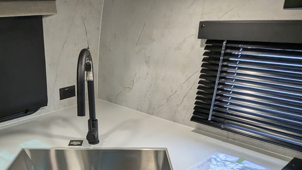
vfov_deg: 33.5
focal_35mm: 33
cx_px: 99
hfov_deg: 58.1
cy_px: 157
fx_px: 264
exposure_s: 1/110
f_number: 2.2
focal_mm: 2.35
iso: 125
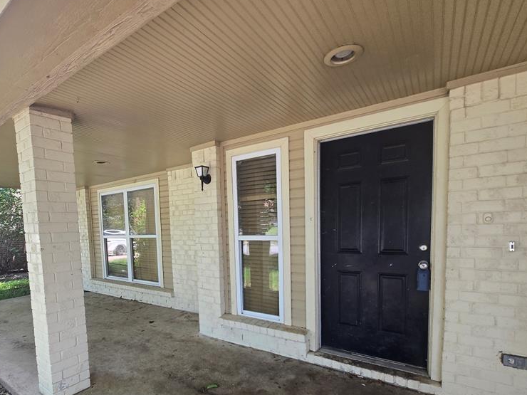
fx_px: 274
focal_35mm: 18
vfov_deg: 70.2
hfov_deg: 87.3
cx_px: 229
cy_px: 251
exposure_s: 1/120
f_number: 2.2
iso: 32
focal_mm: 1.7
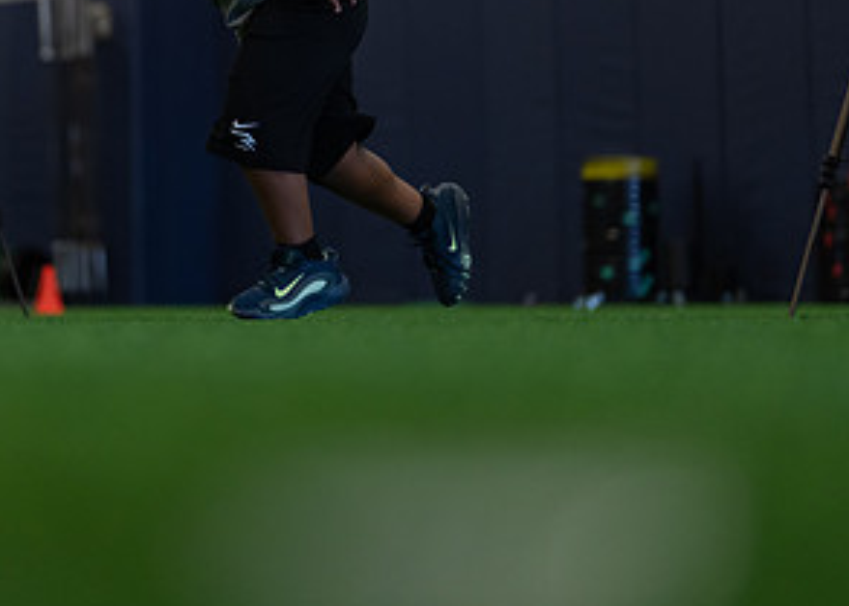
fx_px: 2579
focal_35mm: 107
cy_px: 43
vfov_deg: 13.3
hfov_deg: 18.6
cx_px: 235
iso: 1000
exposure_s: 1/1000
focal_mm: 50
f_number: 1.2
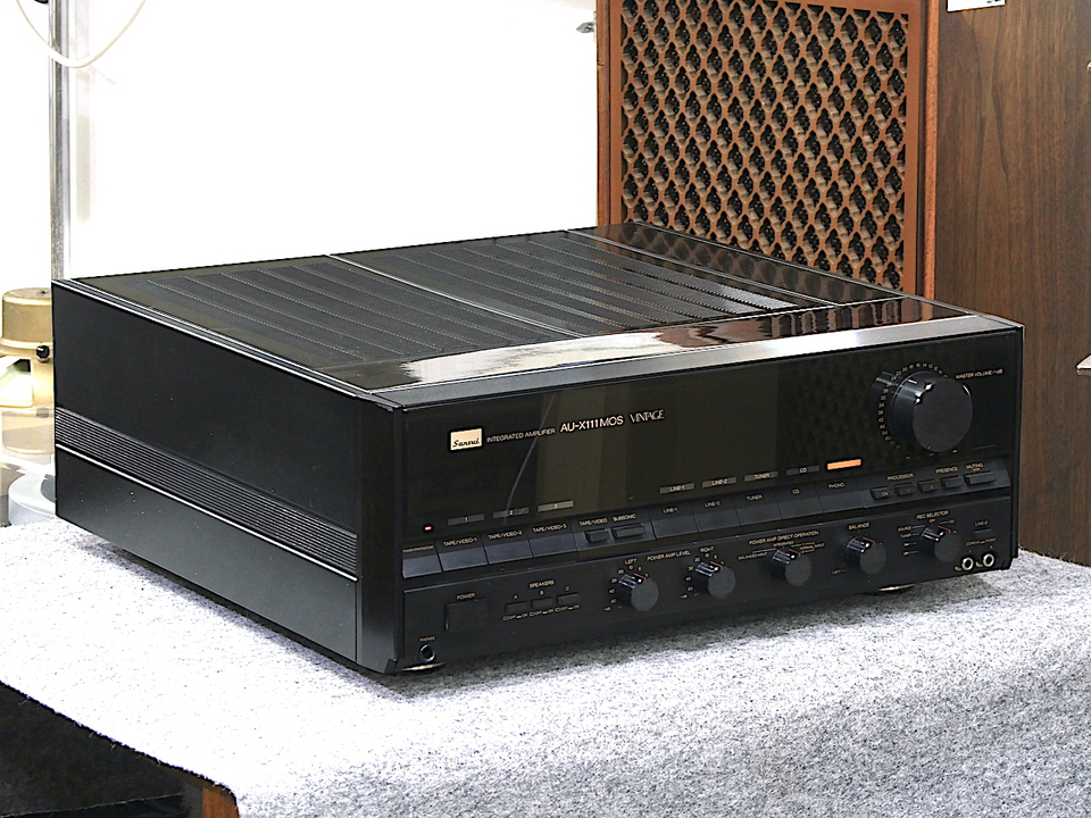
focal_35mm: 124
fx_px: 3908
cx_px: 546
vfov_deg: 12.0
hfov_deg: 15.9
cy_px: 409
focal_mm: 22.3
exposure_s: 1/2.5
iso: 200
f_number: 5.2
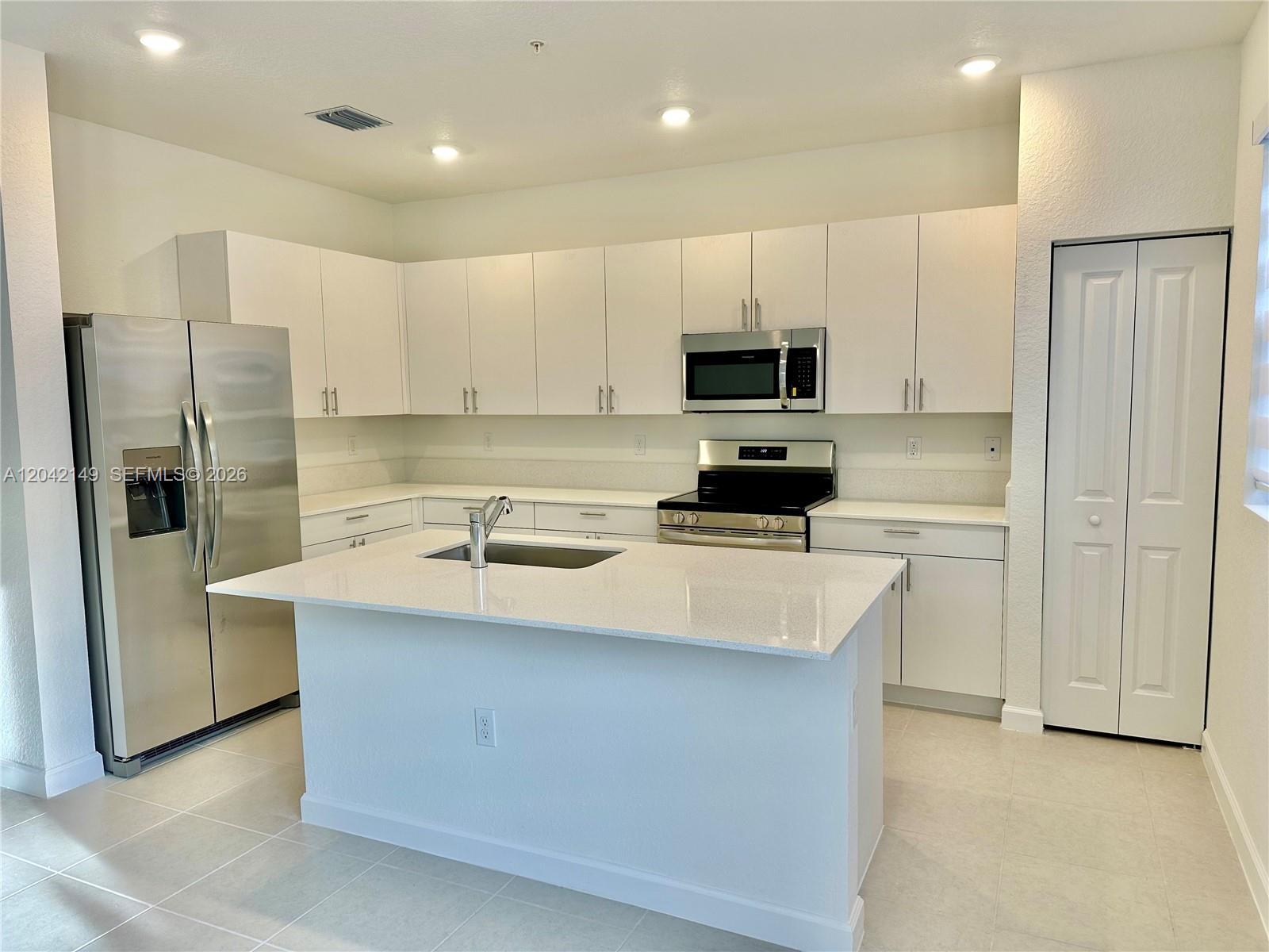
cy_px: 476
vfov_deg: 56.8
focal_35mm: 24
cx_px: 634
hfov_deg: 71.6
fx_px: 880
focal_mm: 6.86
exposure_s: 1/120
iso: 80
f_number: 1.78
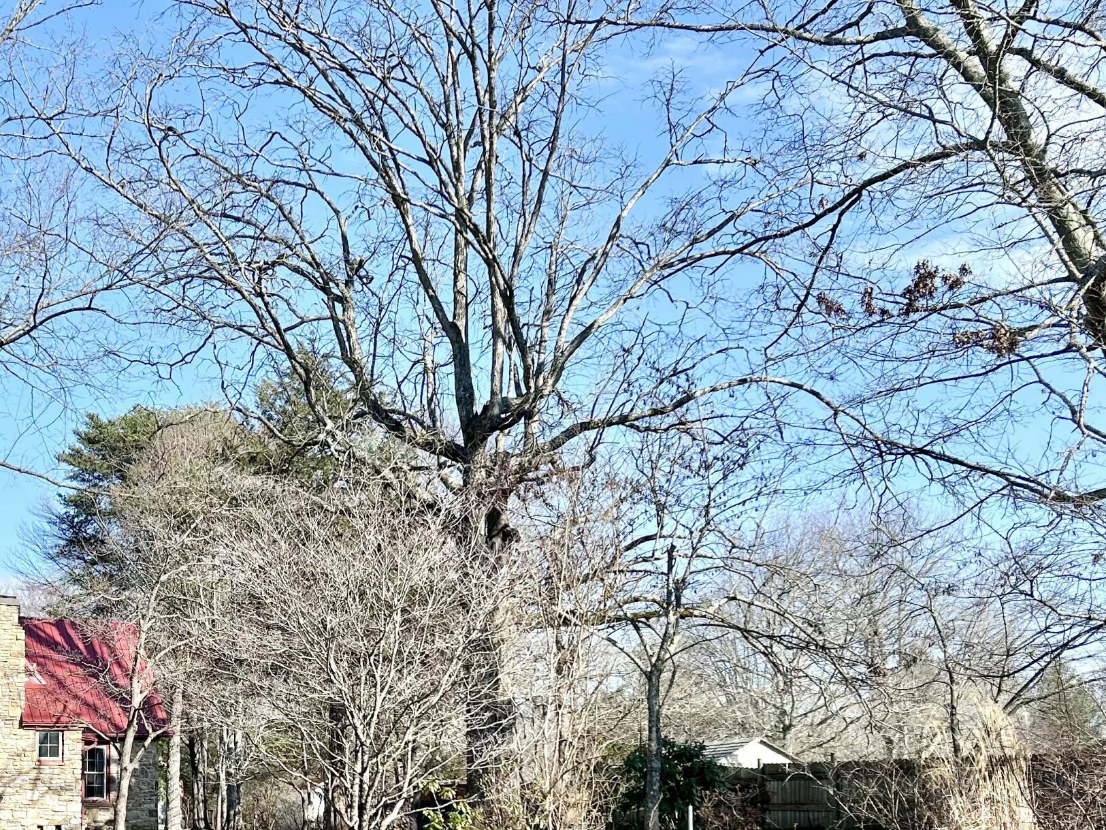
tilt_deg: +4.4
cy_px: 689
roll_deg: -0.2
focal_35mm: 48
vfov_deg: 29.4
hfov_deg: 38.3
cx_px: 236
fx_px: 1534
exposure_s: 1/2457
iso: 50
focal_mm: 5.7
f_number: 1.5
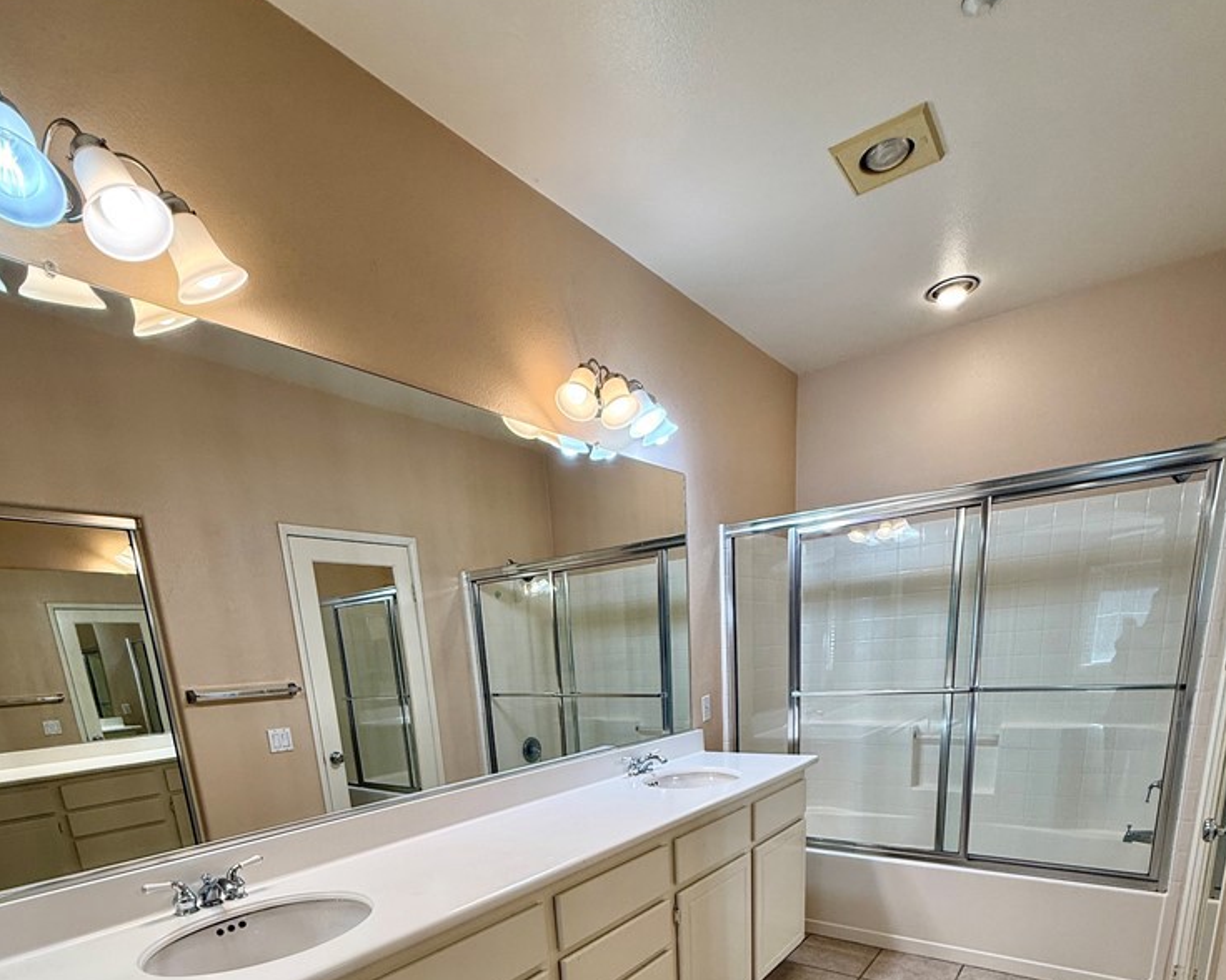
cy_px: 830
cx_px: 610
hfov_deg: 83.3
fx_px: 690
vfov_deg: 62.6
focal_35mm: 19
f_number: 2.2
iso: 80
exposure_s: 1/120
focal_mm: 2.22
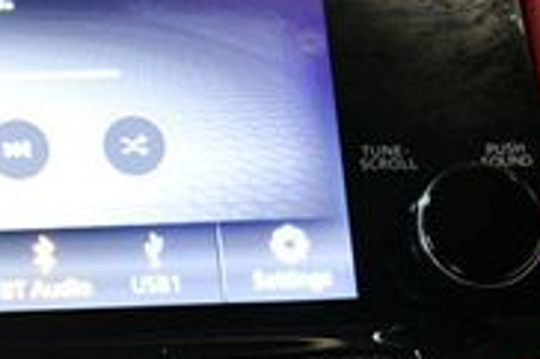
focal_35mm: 95
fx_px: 1424
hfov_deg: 20.0
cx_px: -128
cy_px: 457
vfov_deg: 13.9
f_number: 3.5
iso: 5600
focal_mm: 18
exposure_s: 1/60
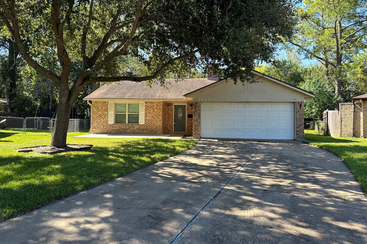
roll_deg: -1.4
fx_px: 255
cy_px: 115
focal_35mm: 25
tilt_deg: +1.6
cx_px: 184
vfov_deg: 51.2
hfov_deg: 71.5
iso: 80
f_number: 1.78
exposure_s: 1/745
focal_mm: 6.86
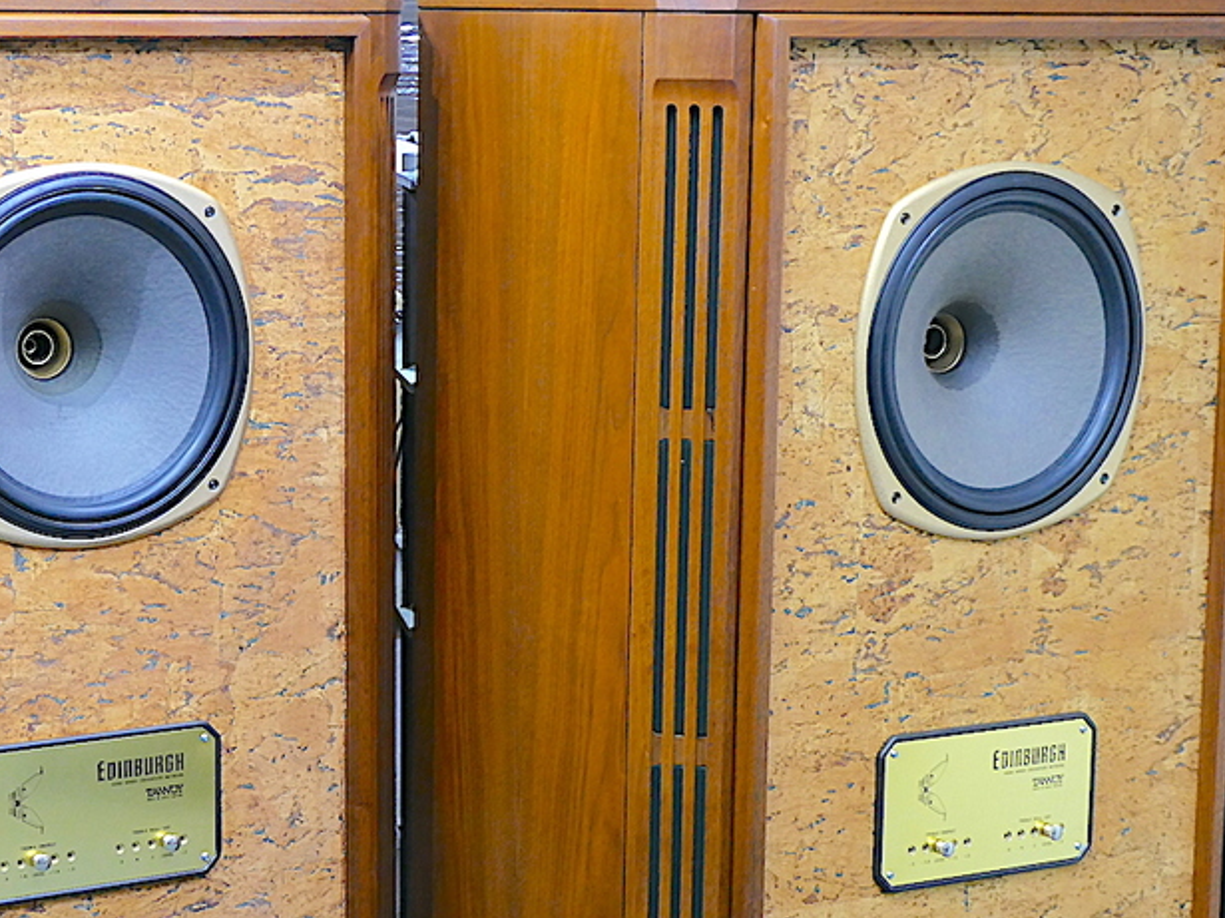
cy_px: 615
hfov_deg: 21.9
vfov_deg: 16.6
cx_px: 390
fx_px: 3149
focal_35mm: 89
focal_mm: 10.3
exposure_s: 1/5
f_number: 4.2
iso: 200
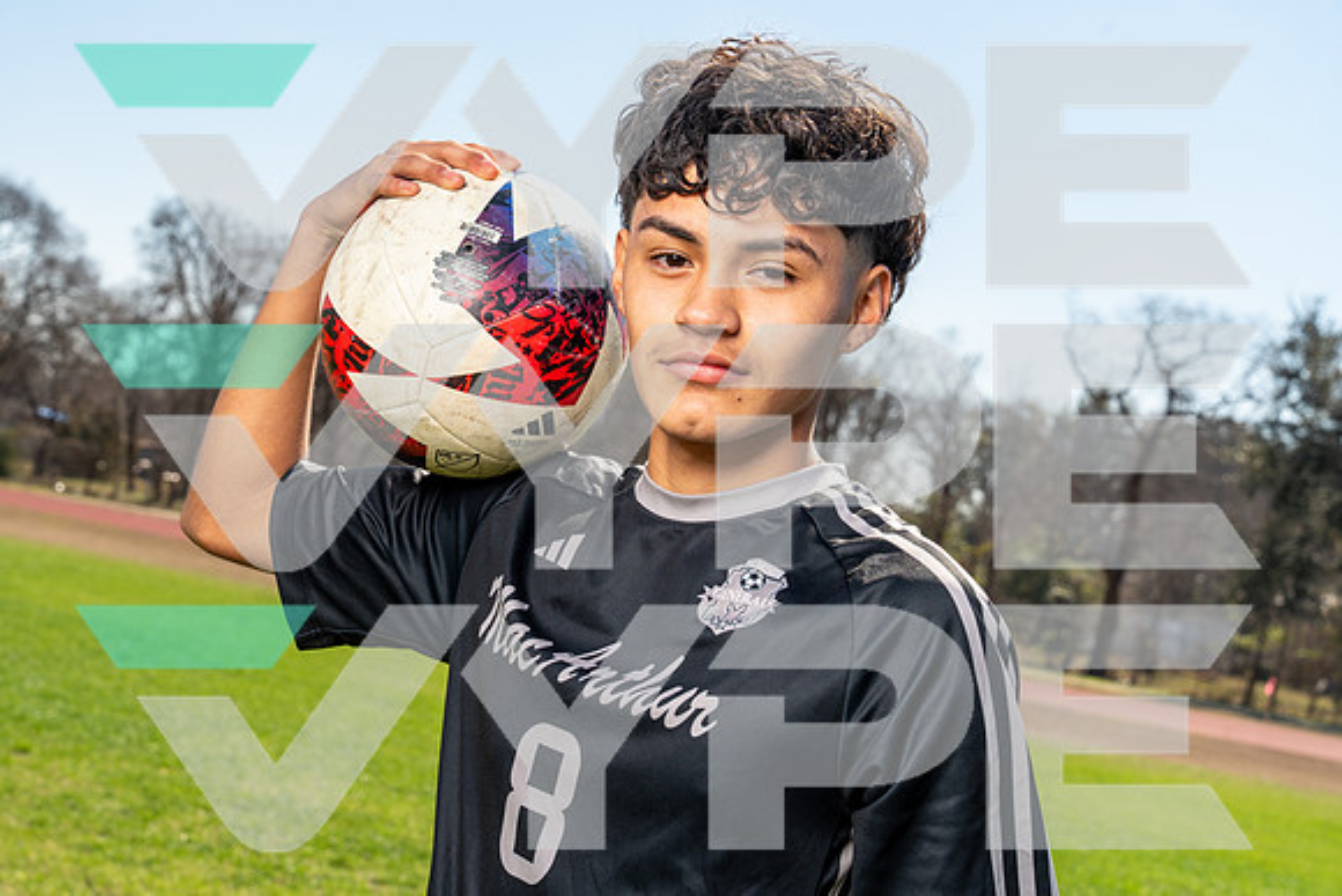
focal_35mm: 63
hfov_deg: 31.9
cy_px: 448
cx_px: 671
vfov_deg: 21.6
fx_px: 2349
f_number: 9
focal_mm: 63
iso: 100
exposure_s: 1/200
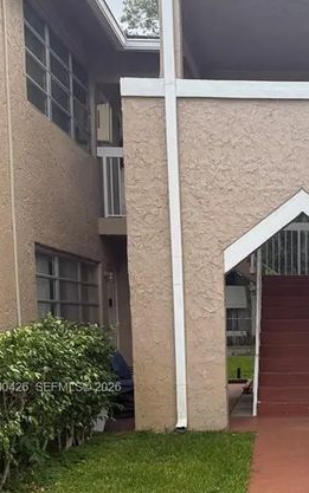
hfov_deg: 23.3
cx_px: 345
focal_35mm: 52
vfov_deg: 37.6
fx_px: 700
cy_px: 388
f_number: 1.78
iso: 100
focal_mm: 6.76
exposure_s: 1/643
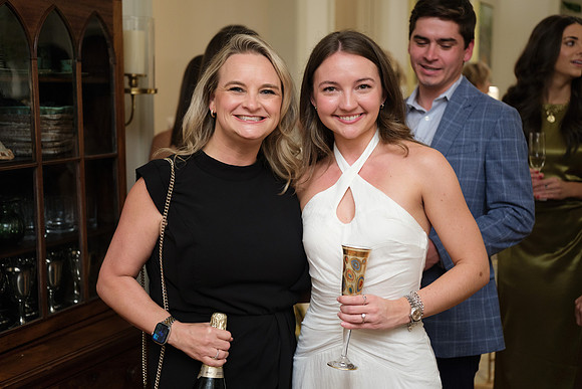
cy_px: 194
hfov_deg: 41.9
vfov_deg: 28.7
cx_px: 291
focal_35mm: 47
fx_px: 760
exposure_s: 1/160
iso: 400
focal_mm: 31
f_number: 1.8
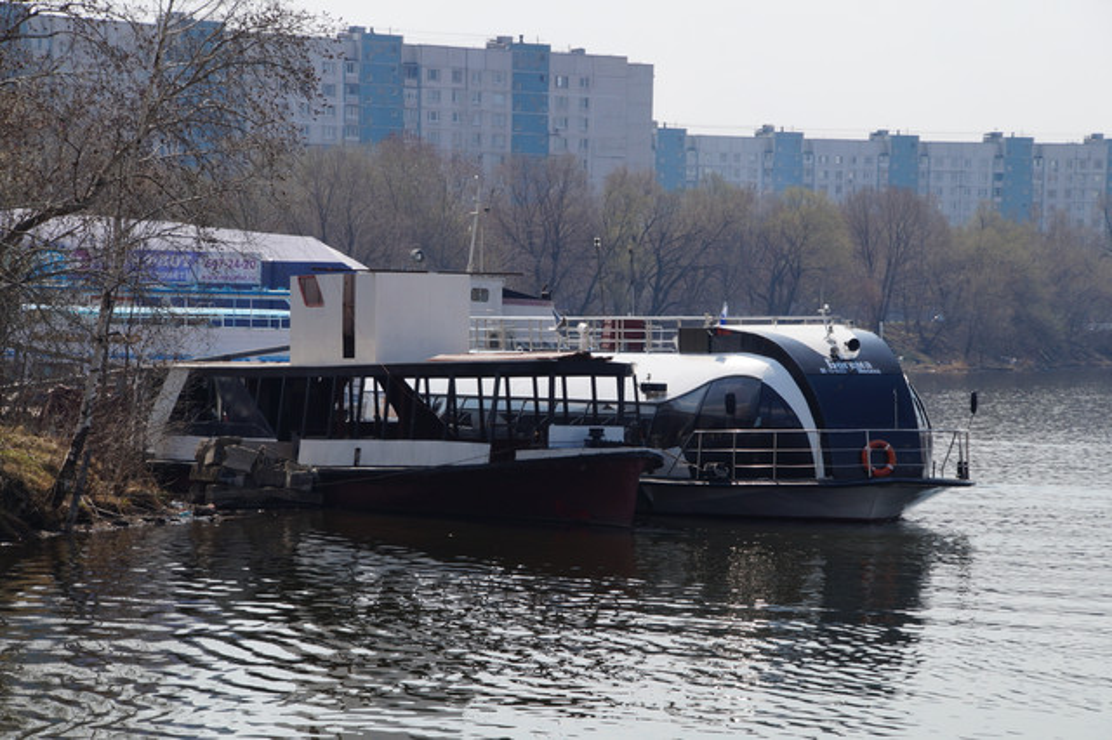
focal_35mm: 135
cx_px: 556
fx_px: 4168
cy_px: 370
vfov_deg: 10.1
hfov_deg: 15.2
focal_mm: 90
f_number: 9
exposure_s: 1/250
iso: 100
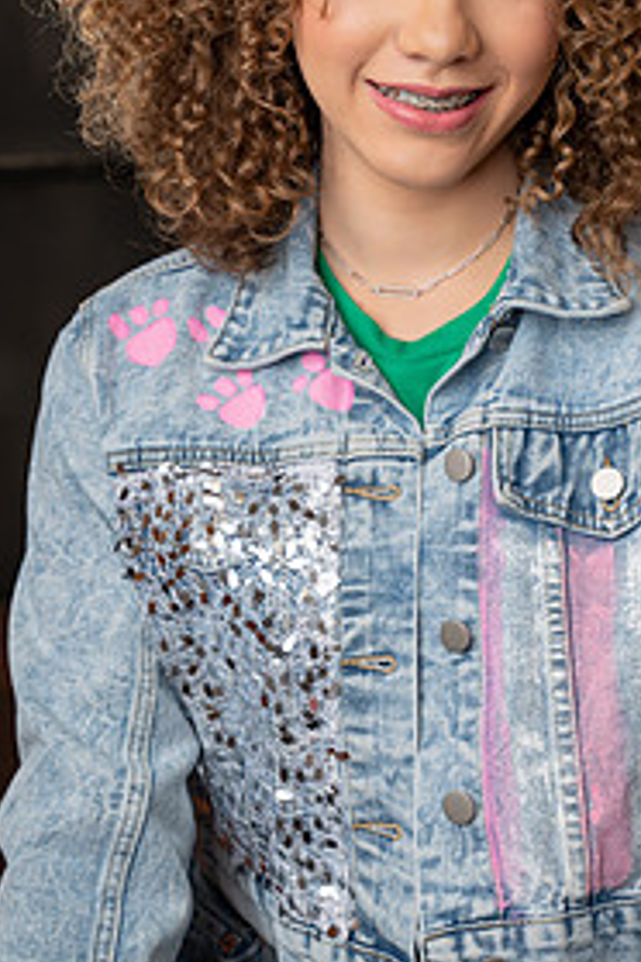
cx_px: 427
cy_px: 386
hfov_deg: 12.1
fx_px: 3018
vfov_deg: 18.1
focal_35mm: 113
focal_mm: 70
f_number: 5
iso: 100
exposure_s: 1/80
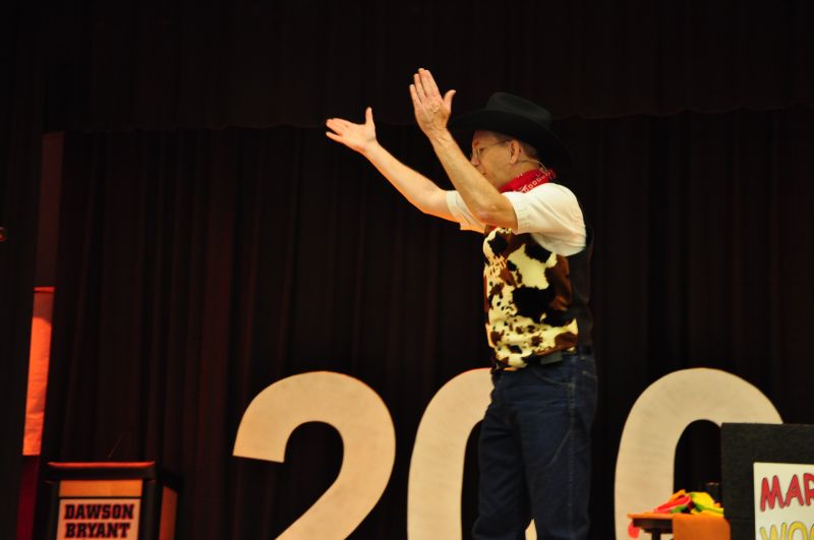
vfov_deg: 18.9
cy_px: 270
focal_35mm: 72
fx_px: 1626
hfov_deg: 28.1
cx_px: 407
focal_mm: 48
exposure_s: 1/30
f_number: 4.8
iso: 1000
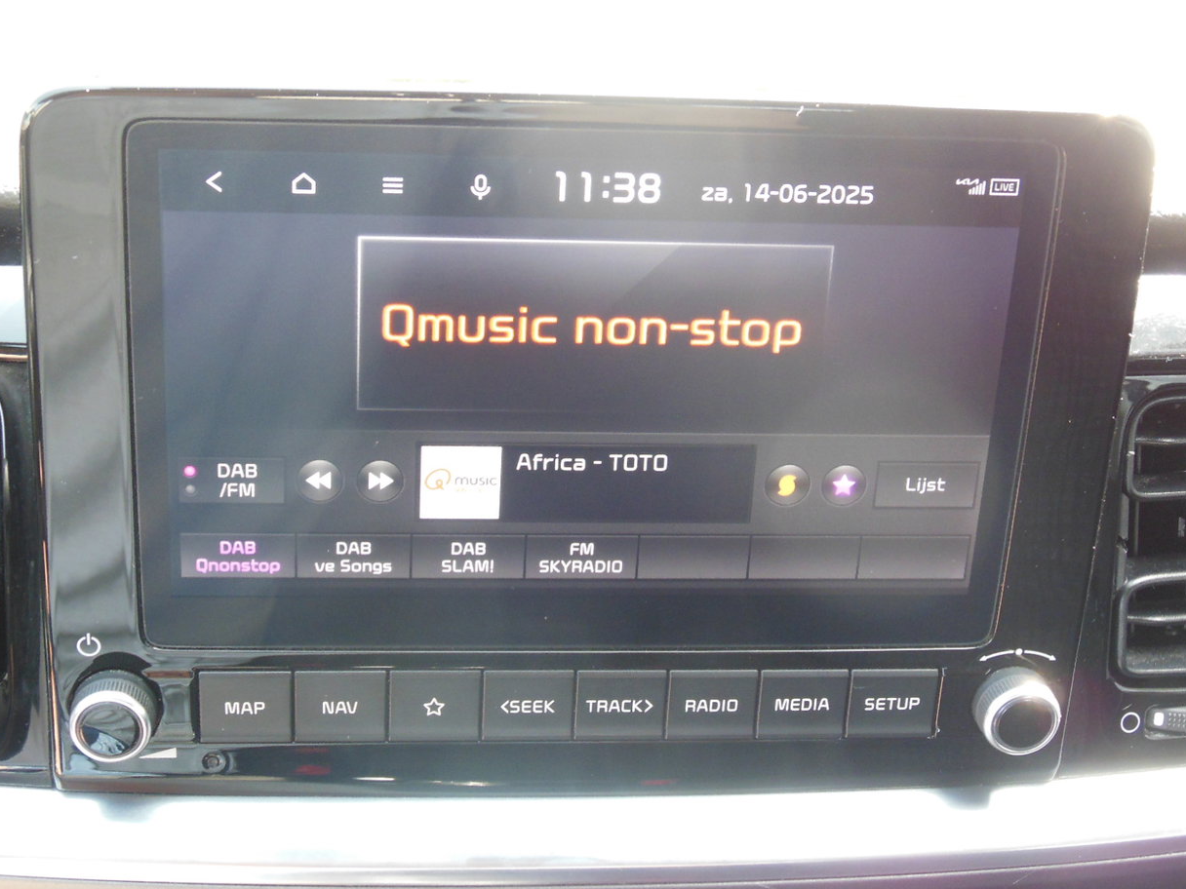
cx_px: 568
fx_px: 2056
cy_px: 452
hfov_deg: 32.2
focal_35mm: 60
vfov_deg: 24.4
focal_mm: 10.2
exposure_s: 1/40
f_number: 4.1
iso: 400
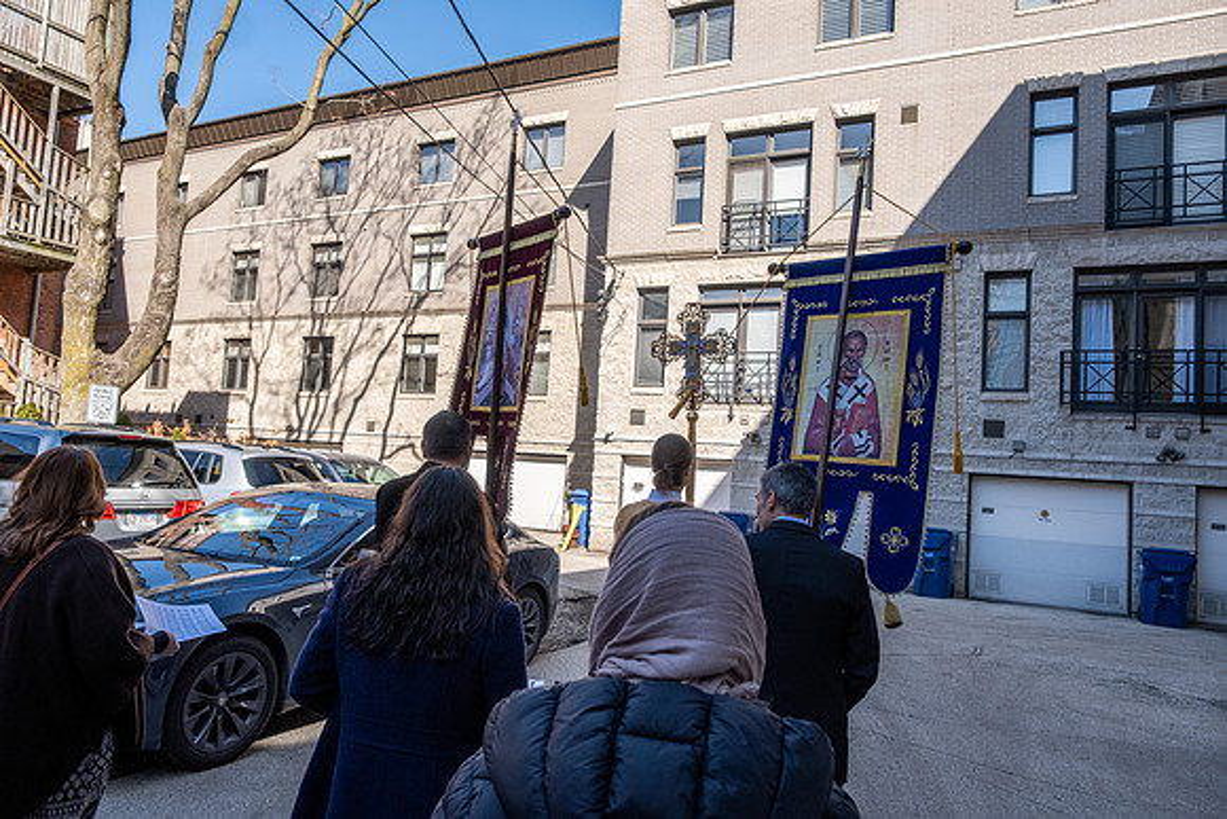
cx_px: 614
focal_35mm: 24
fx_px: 818
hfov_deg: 73.7
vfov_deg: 53.2
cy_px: 410
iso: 320
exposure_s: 1/800
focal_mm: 16
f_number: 5
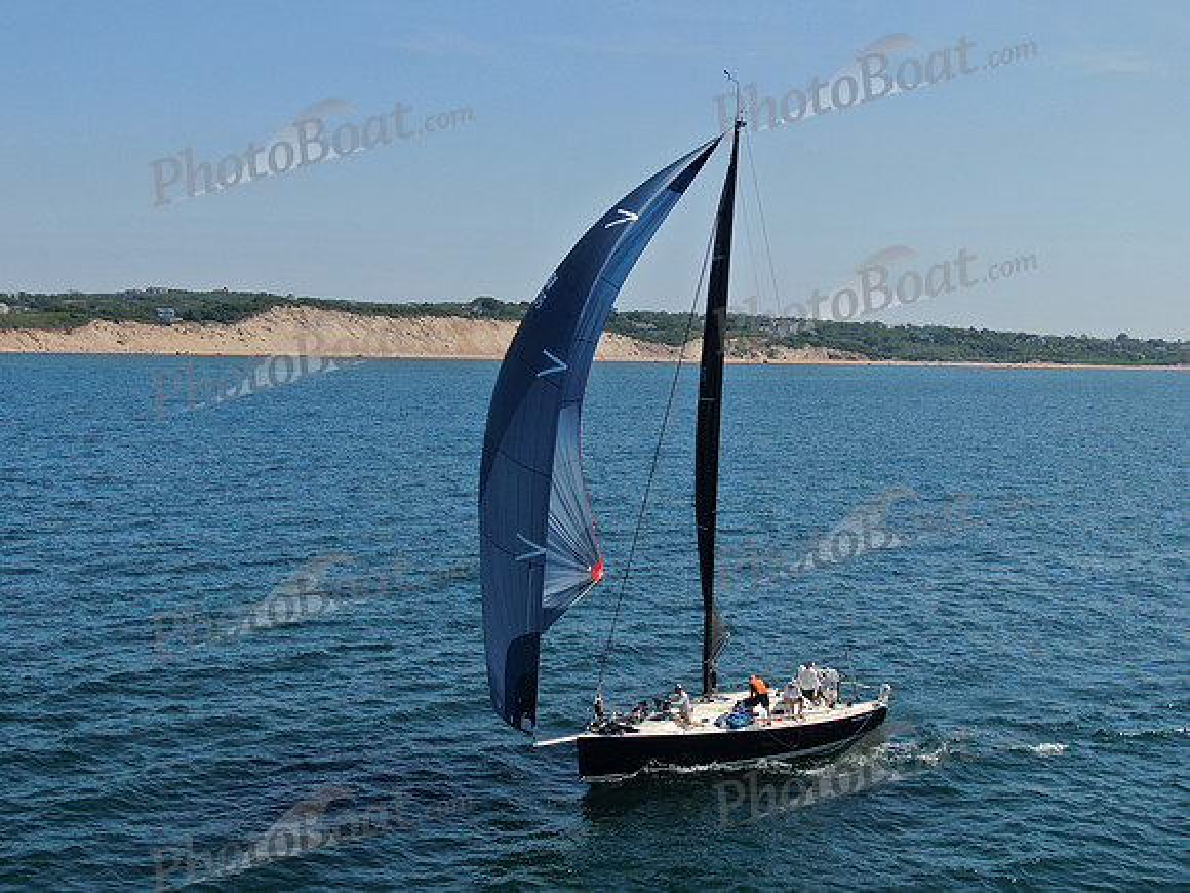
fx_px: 1650
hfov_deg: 39.7
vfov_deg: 30.3
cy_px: 446
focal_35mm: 48
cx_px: 595
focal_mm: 8.6
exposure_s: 1/1000
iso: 100
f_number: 3.8
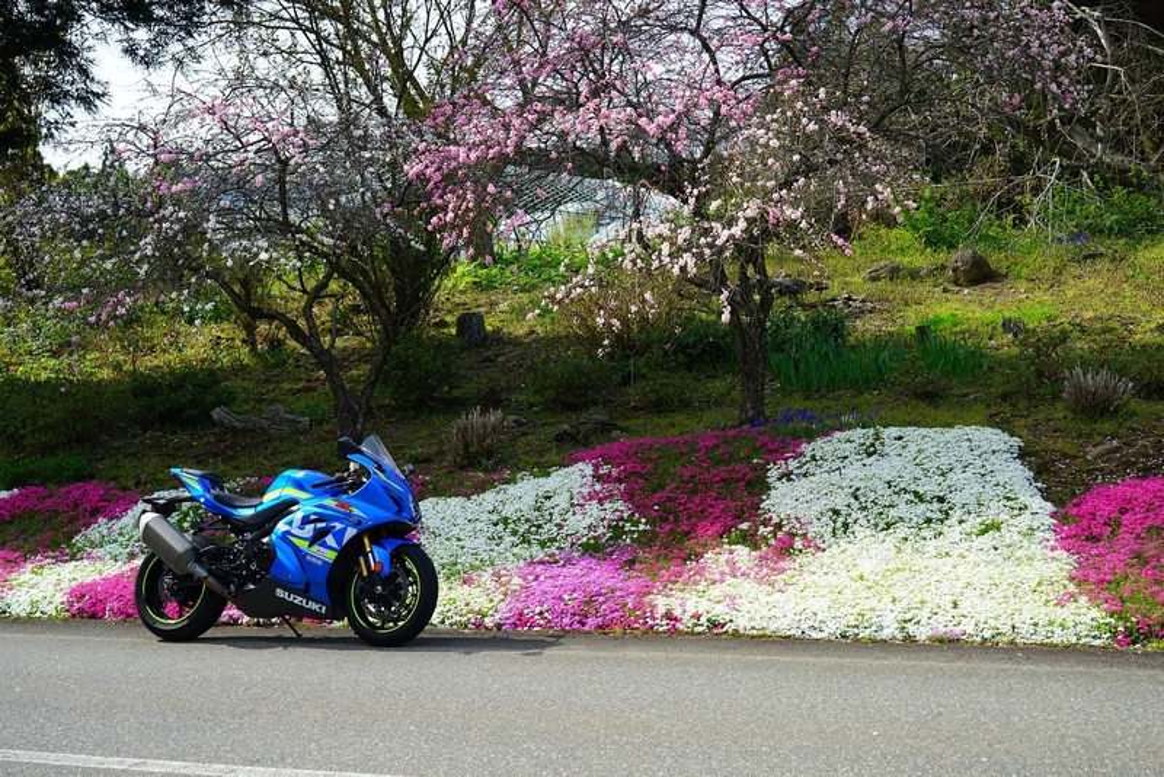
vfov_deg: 28.1
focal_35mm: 48
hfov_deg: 41.1
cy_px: 388
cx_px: 582
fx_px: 1552
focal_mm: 48
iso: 100
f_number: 4.5
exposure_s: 1/90
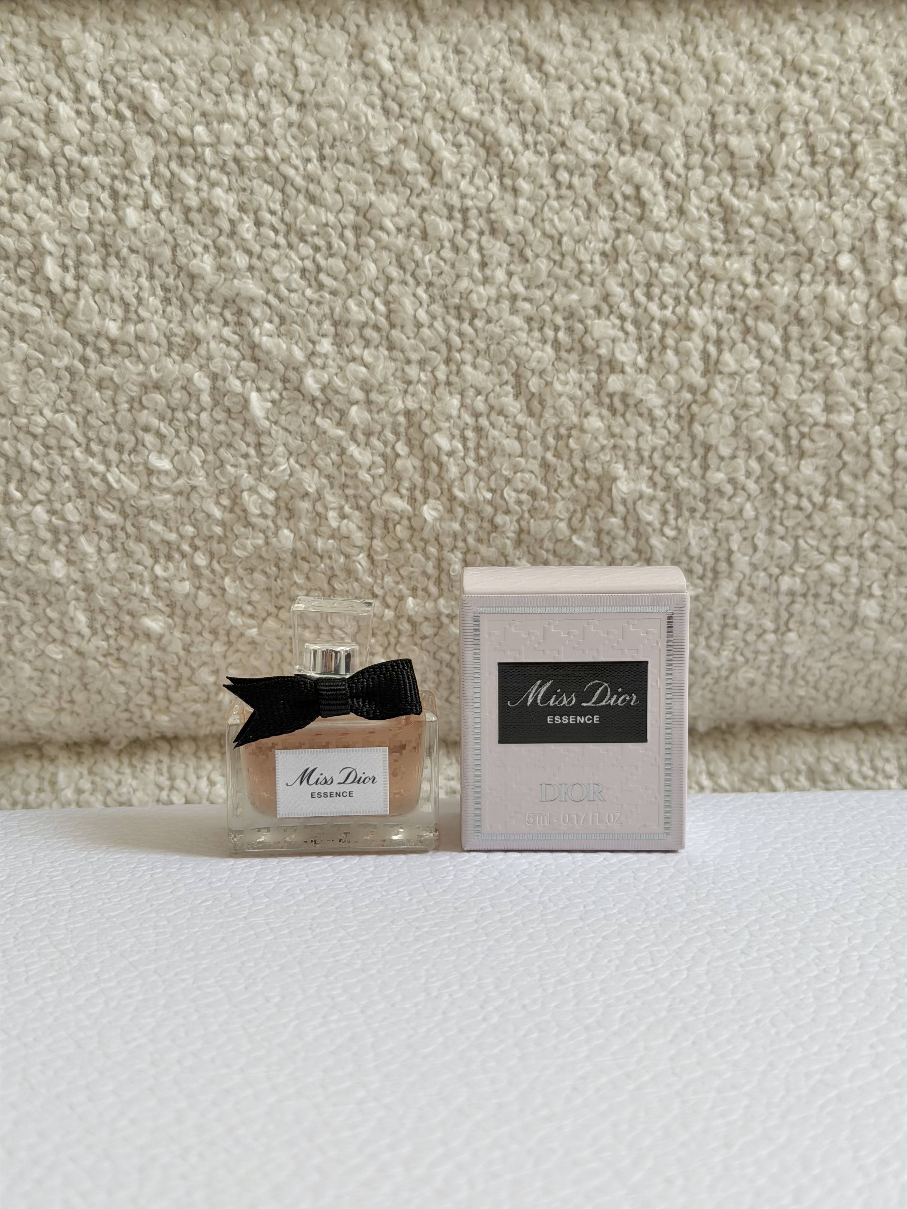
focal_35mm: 48
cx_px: 454
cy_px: 604
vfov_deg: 39.7
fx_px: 1677
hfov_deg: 30.3
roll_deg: +0.9
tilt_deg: -11.4
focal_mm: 6.76
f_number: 1.78
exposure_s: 1/121
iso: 64
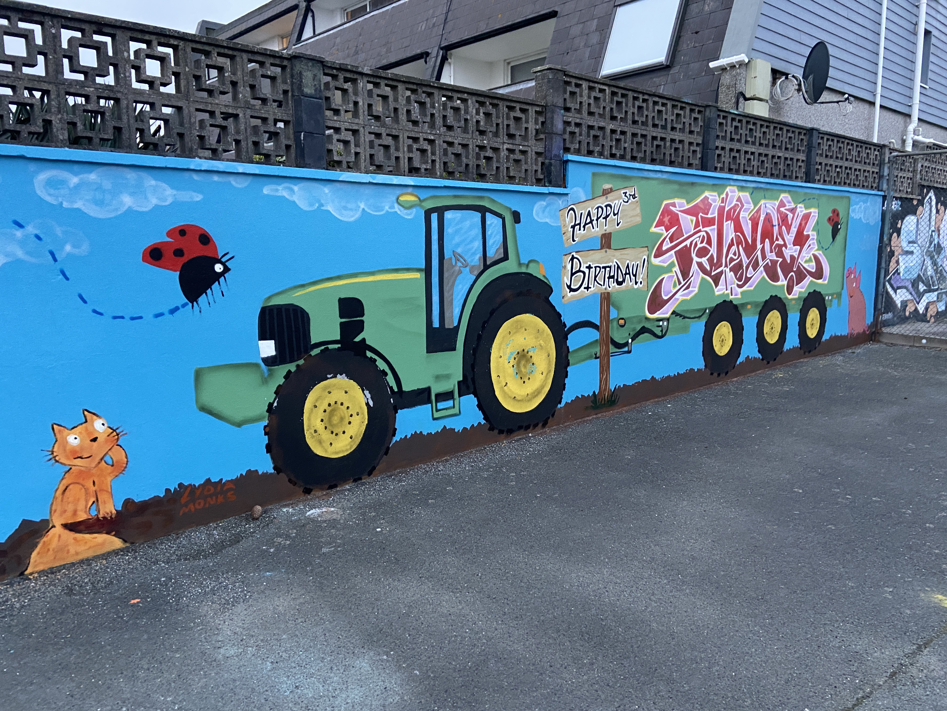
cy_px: 356
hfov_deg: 67.3
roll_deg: +0.4
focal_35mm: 26
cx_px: 474
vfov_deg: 53.1
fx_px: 711
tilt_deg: -8.0
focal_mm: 4.25
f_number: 1.8
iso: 500
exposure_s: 1/42
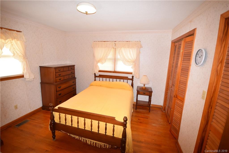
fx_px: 95
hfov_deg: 100.4
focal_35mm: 15
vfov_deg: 77.3
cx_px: 114
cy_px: 76
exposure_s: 1/80
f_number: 4.5
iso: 560
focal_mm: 10
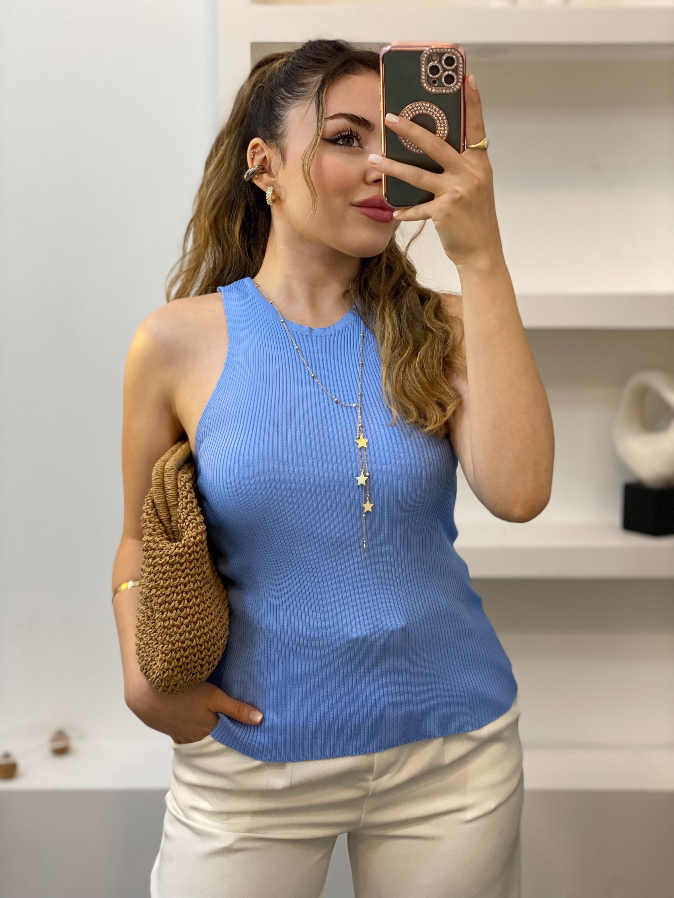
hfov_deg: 28.0
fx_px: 1350
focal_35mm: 52
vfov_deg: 36.8
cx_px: 337
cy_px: 449
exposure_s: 1/100
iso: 100
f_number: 2
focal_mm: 6
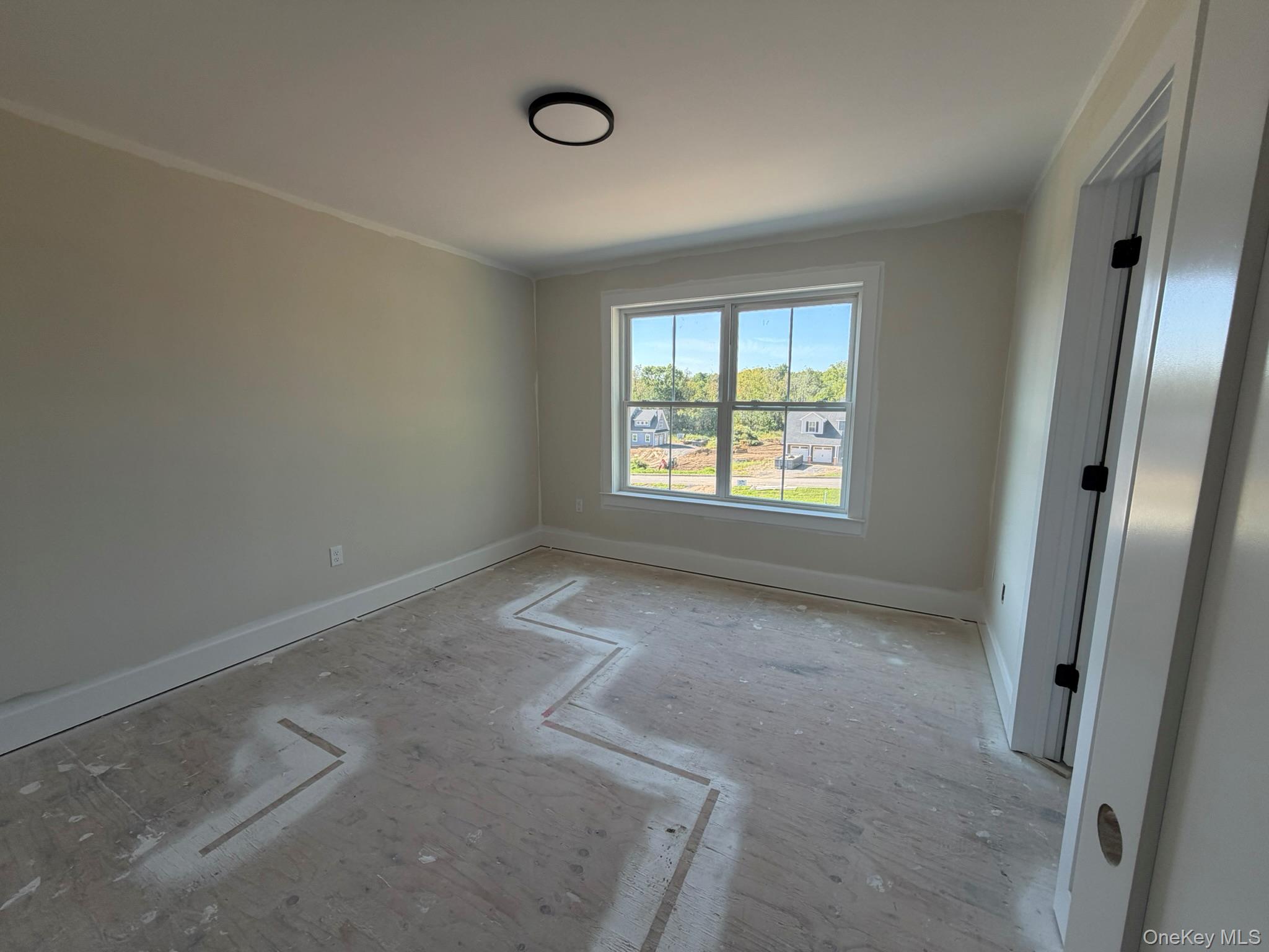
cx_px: 634
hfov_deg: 102.1
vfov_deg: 85.7
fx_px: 513
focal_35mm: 14
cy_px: 476
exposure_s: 1/121
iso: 64
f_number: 2.2
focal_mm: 2.22
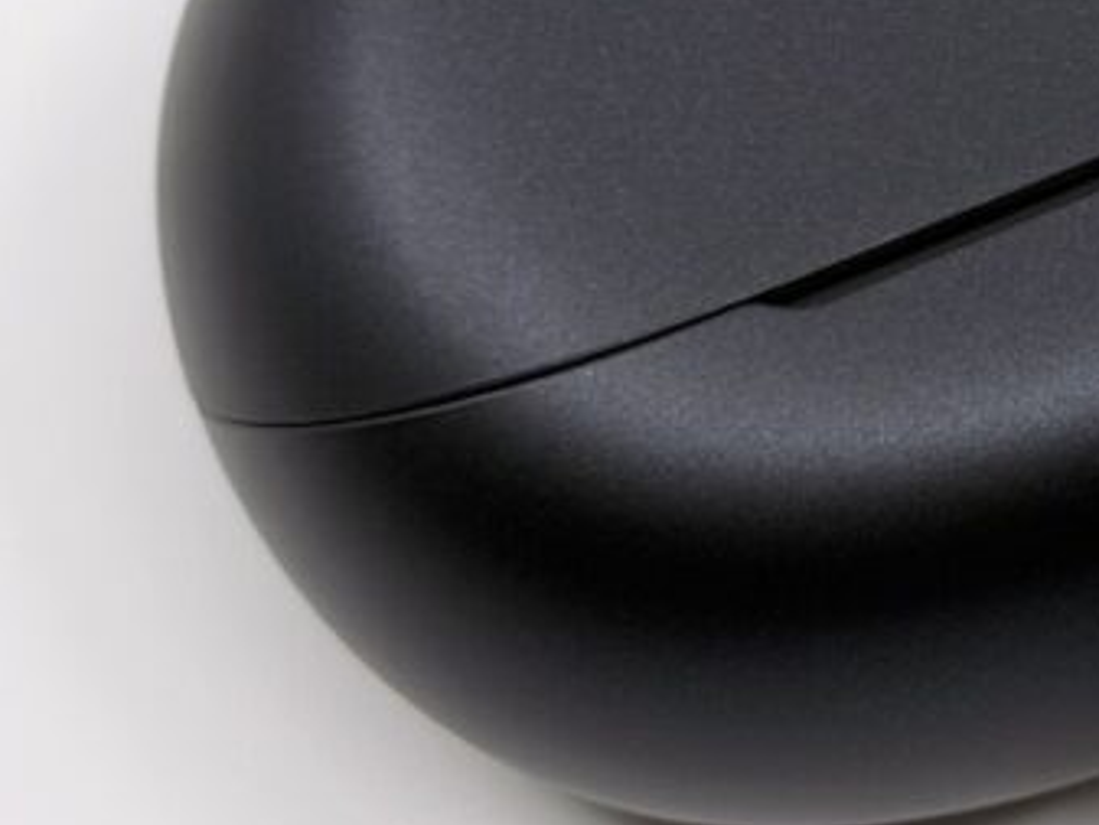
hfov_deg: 16.9
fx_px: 3621
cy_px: 205
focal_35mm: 114
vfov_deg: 13.0
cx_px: 1119
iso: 64
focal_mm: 6.8
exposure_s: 1/206
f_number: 1.8
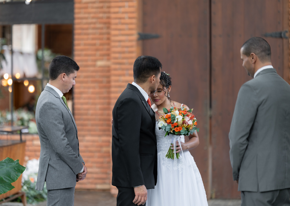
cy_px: 103
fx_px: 735
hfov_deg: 22.3
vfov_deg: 16.0
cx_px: 135
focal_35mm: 89
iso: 400
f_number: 1.4
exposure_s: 1/500
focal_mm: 85
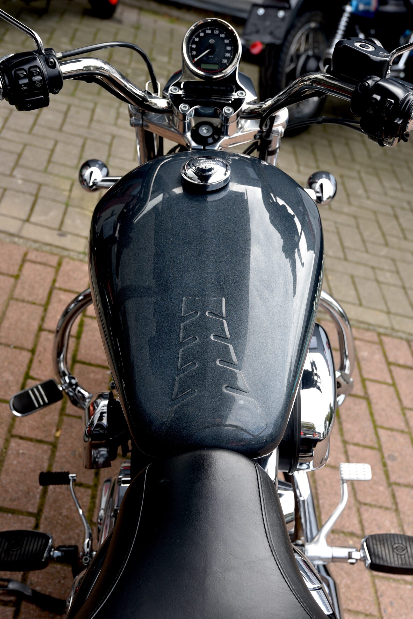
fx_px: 860
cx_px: 206
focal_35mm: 50
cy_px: 310
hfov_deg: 27.0
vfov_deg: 39.6
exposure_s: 1/125
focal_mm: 50
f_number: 5.6
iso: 200
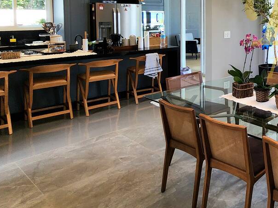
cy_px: 28
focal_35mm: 31
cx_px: 328
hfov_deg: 41.5
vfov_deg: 42.3
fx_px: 249
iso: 64
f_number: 2.2
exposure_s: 1/120
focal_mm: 2.2
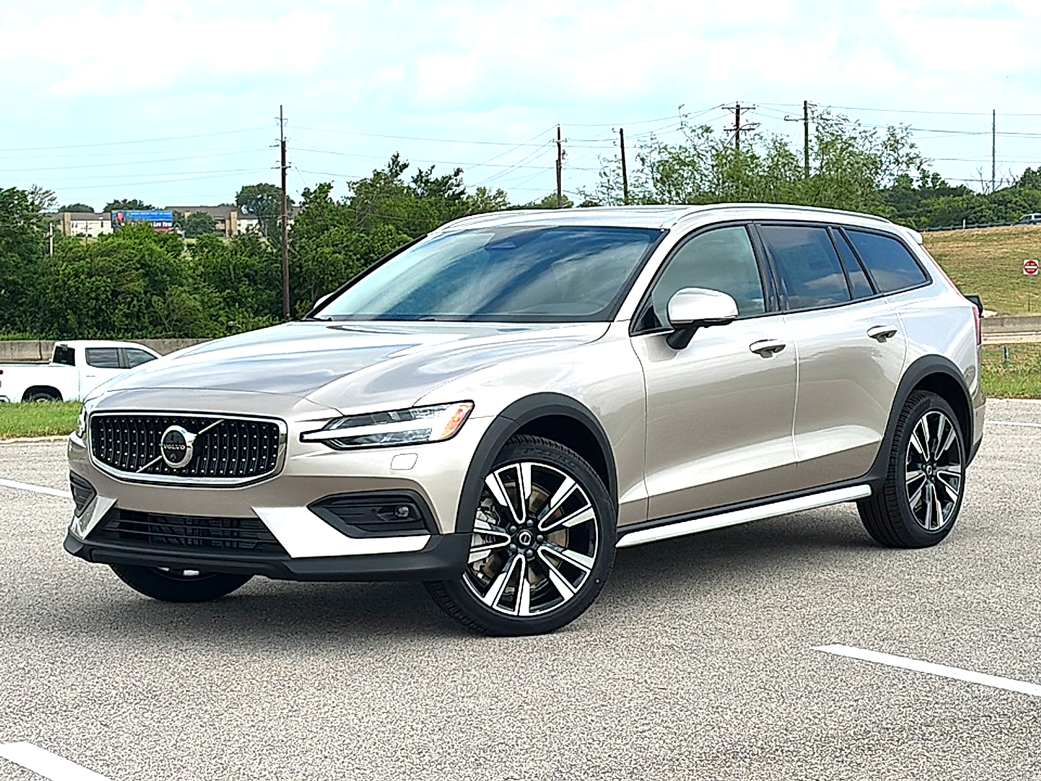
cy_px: 390
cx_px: 520
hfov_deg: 29.8
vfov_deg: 22.6
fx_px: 1955
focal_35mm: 65
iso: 64
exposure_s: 1/4049
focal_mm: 6.86
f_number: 1.78
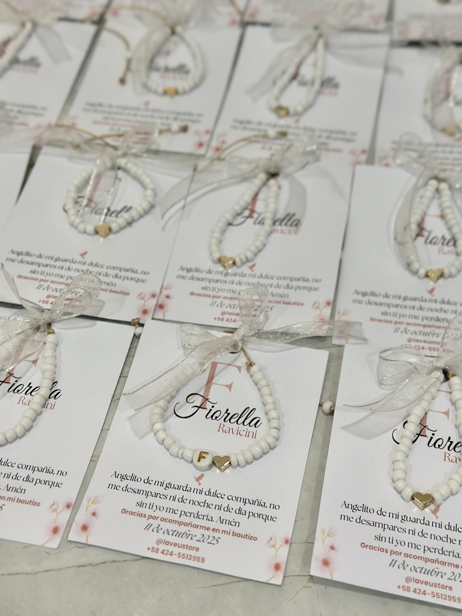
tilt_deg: -50.5
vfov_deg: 39.7
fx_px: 854
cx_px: 231
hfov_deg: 30.3
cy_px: 308
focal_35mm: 48
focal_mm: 6.86
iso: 125
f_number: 1.78
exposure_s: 1/120
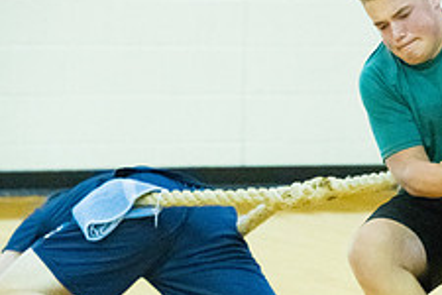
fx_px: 4113
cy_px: 182
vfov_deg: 4.1
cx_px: 554
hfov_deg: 6.1
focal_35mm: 335
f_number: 4.5
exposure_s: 1/640
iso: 6400
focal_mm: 130
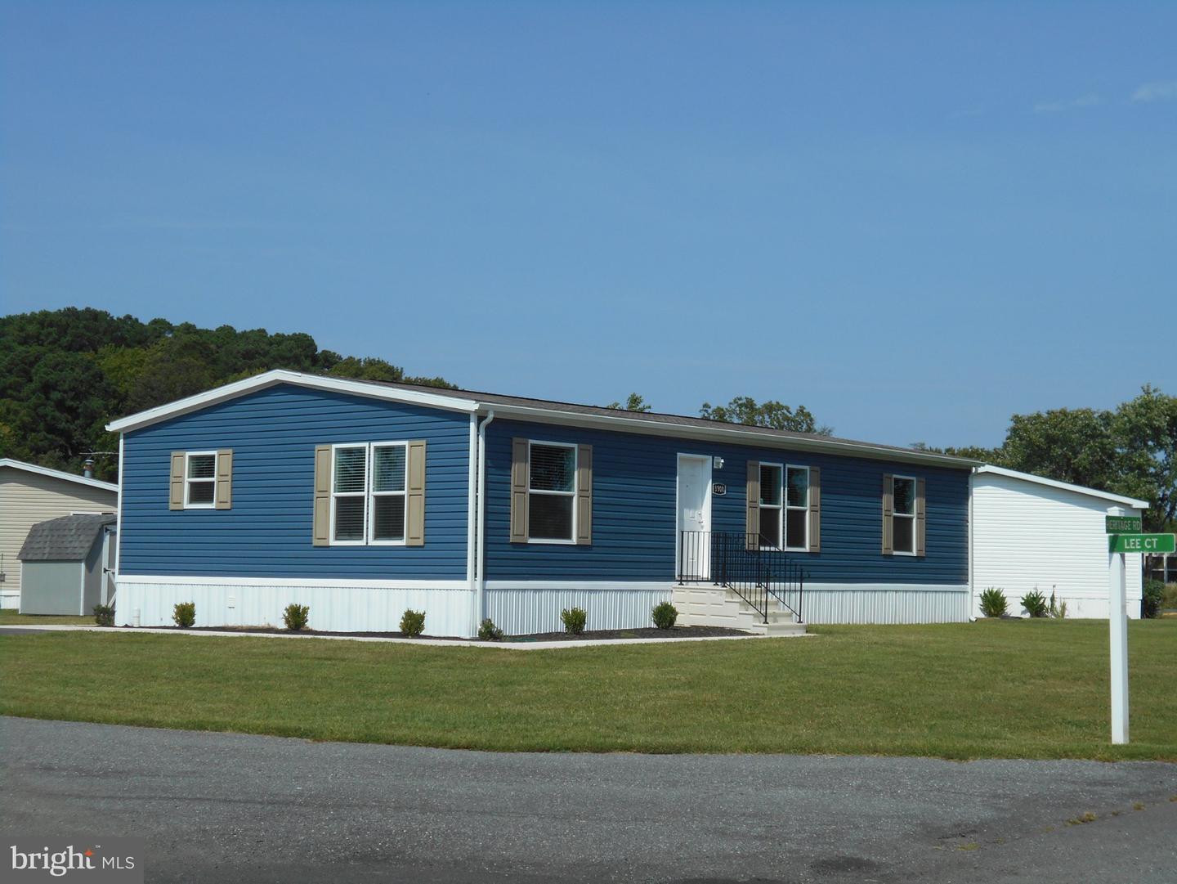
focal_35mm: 56
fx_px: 1905
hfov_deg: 34.3
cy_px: 442
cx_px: 588
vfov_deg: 26.1
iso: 80
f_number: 4.9
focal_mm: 10
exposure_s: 1/1000
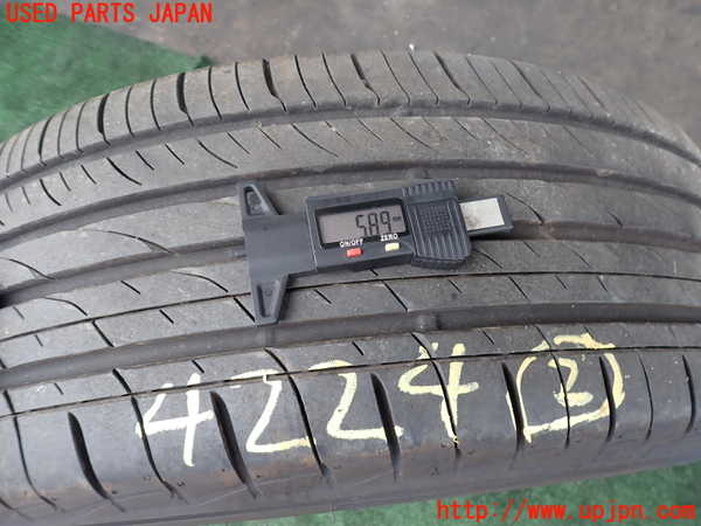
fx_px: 506
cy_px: 263
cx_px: 350
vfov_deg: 54.9
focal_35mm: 25
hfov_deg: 69.4
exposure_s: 1/125
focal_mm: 4.5
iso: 100
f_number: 2.8
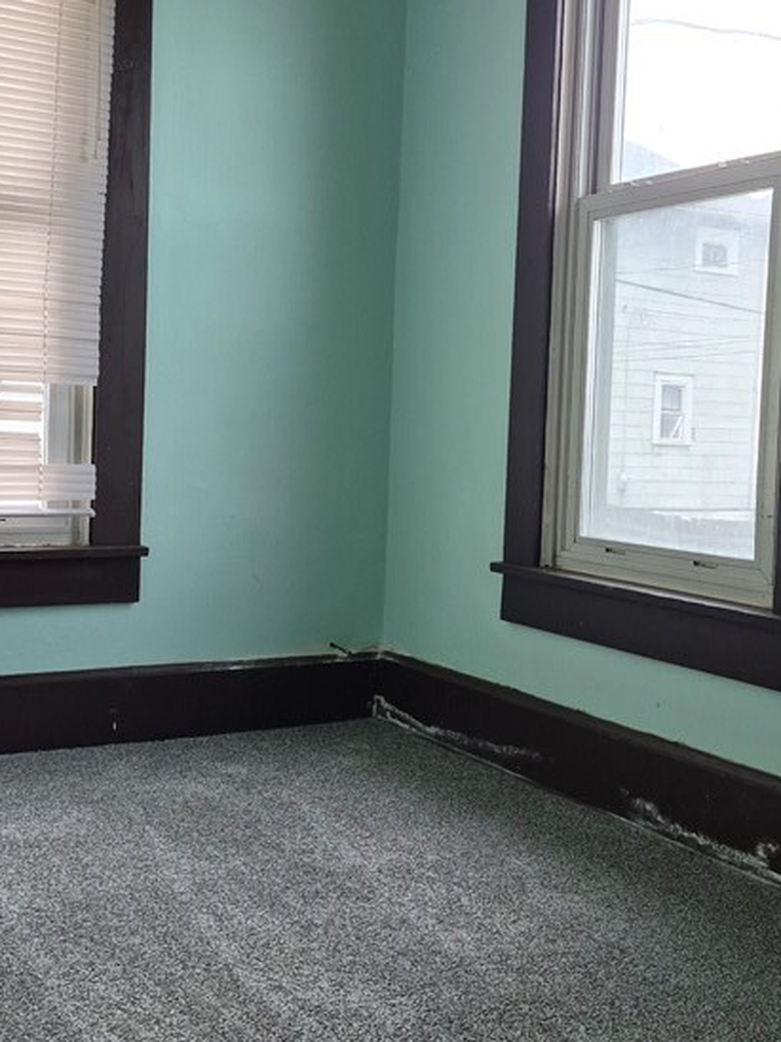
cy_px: 470
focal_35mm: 43
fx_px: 1294
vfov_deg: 43.8
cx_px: 399
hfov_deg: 33.6
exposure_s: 1/120
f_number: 1.8
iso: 200
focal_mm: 5.4
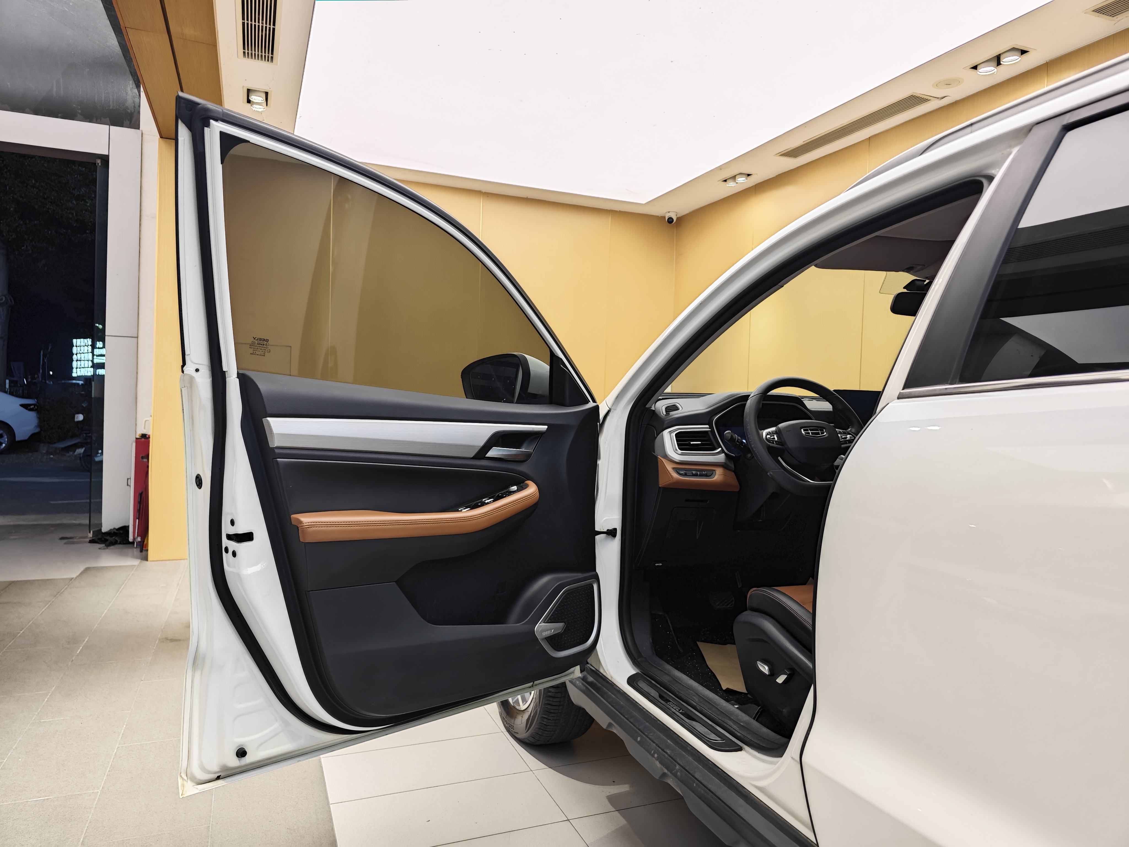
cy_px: 424
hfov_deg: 73.9
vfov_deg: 58.9
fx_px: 750
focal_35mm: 23
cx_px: 564
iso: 400
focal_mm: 8.7
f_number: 1.9
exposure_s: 1/69.1
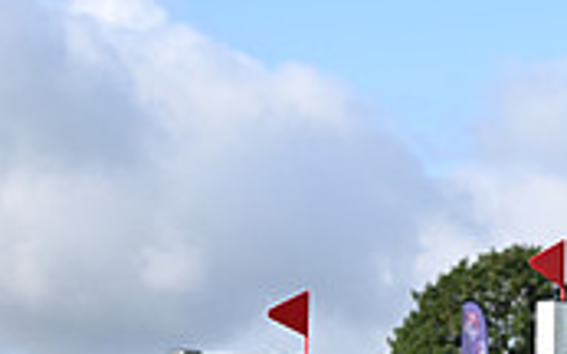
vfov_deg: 5.1
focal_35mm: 256
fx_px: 3955
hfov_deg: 8.0
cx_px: 947
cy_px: 388
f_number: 4
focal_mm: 75
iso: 160
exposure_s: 1/1250
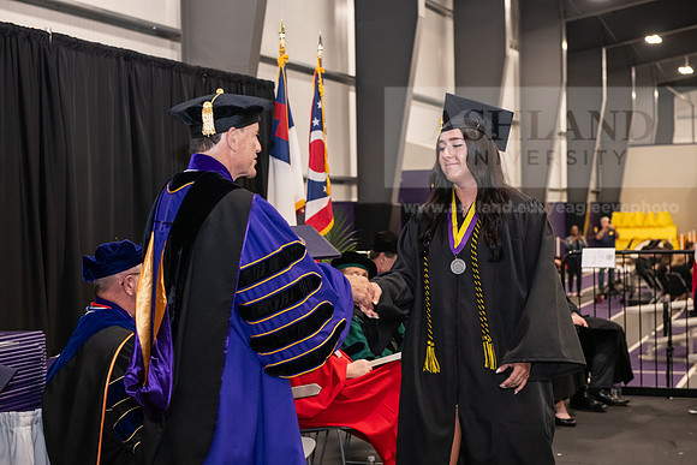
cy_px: 232
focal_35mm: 66
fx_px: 1278
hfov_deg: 30.5
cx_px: 348
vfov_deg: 20.6
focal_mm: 66
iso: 2500
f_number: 5
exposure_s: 1/125
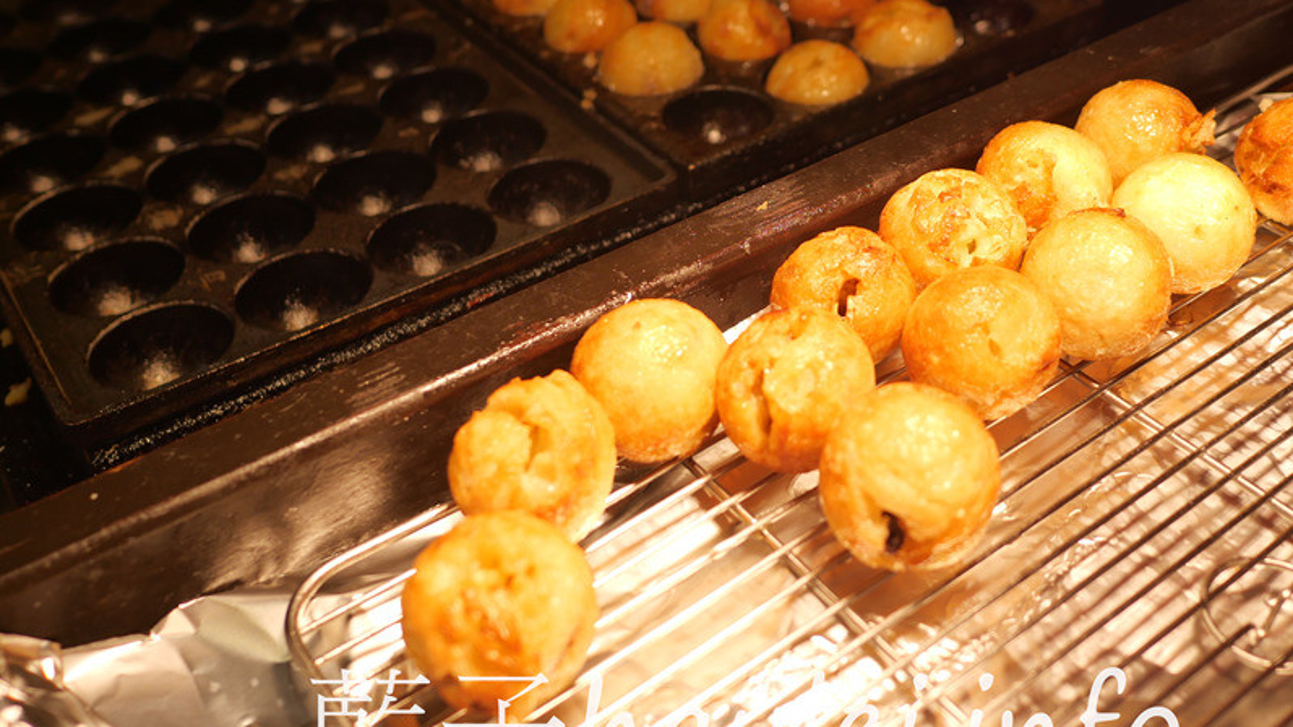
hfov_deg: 49.2
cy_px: 224
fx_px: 1405
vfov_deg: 28.7
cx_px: 759
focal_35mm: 41
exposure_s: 1/200
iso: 200
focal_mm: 15
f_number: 2.2
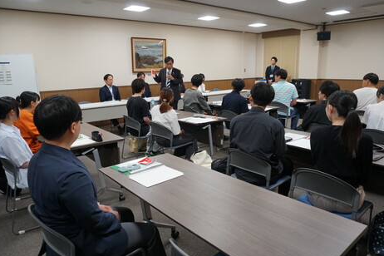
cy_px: 126
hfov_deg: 68.3
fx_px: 283
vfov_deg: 48.7
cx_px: 191
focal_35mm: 27
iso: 800
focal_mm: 17
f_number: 4
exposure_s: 1/160
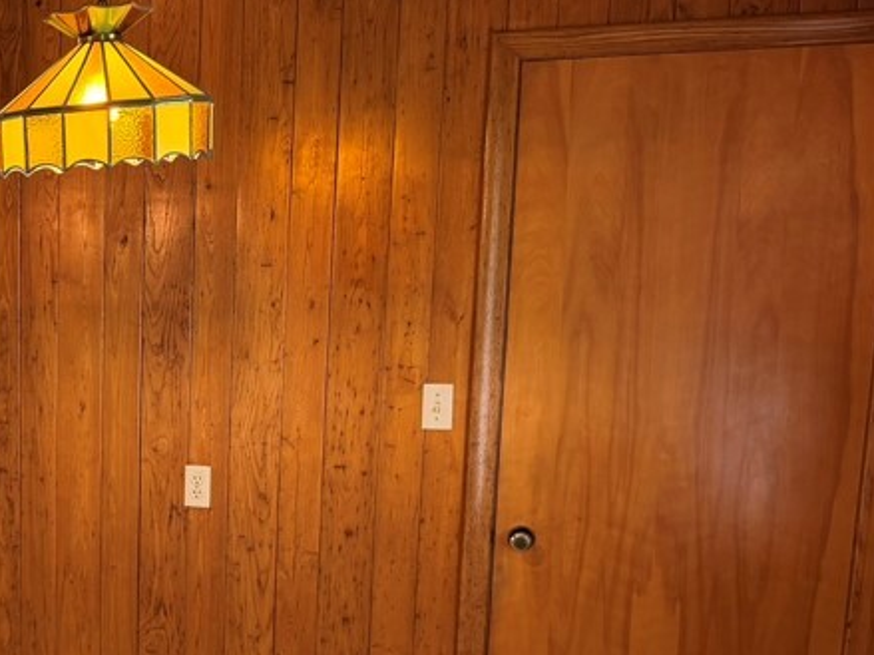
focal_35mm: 56
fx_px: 1414
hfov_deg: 30.9
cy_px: 502
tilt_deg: -11.6
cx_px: -74
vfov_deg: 25.7
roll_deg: +0.9
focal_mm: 6.76
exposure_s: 1/60
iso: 160
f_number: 1.78
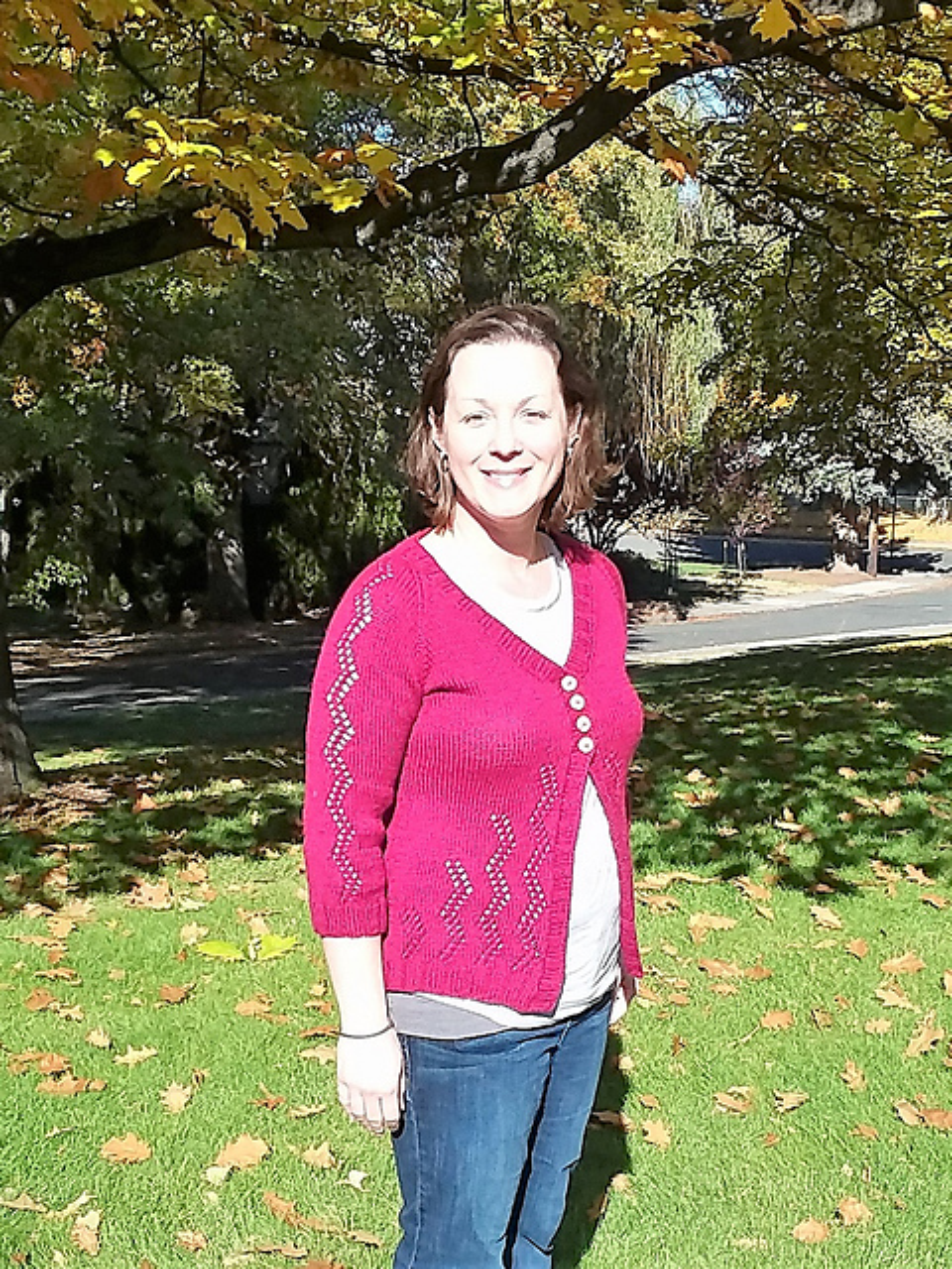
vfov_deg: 61.7
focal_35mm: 29
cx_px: 476
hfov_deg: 48.2
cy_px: 634
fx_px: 1063
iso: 40
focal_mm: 2.47
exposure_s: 1/891
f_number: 1.9
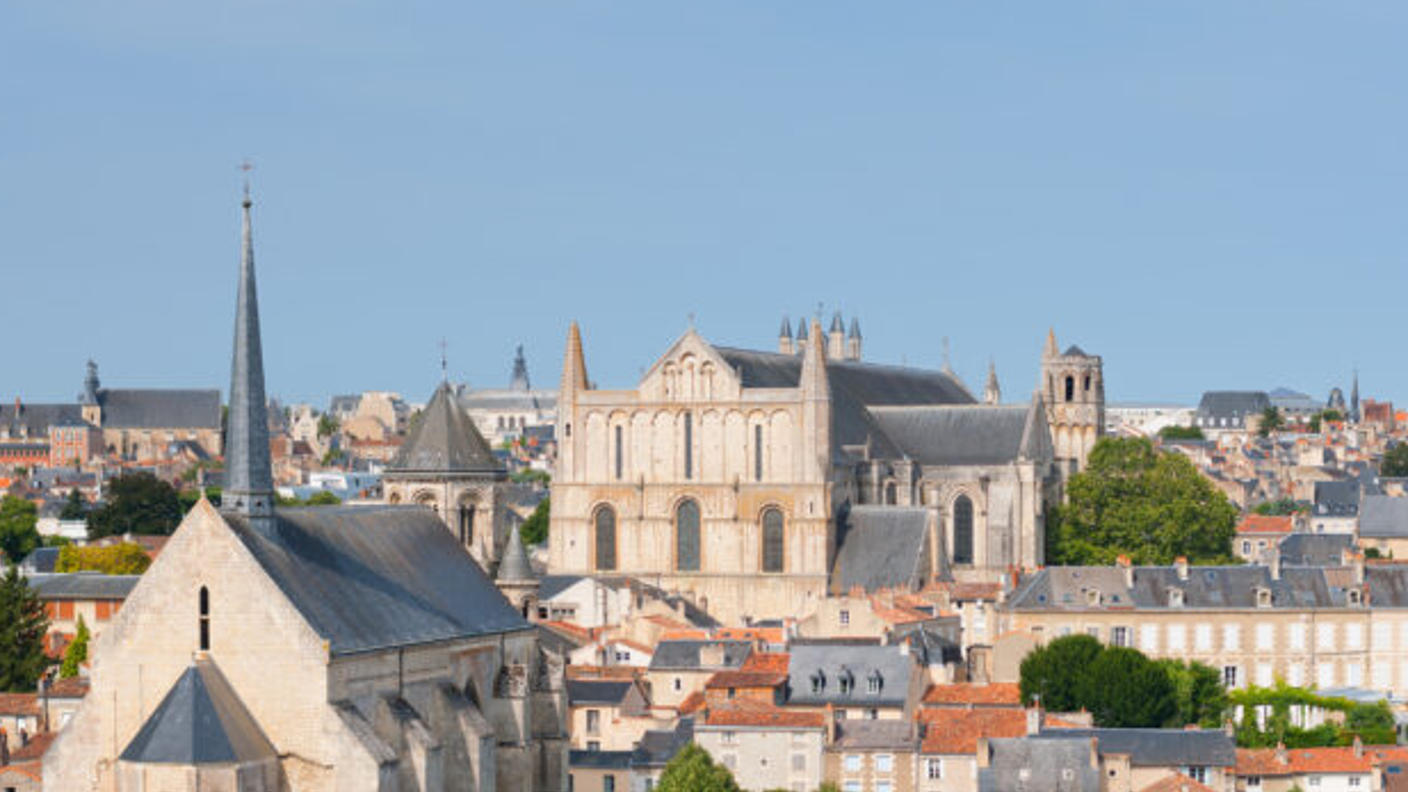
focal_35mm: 87
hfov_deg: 24.3
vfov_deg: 13.8
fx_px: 3248
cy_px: 732
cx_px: 940
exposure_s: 1/200
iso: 100
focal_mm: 50
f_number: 5.6
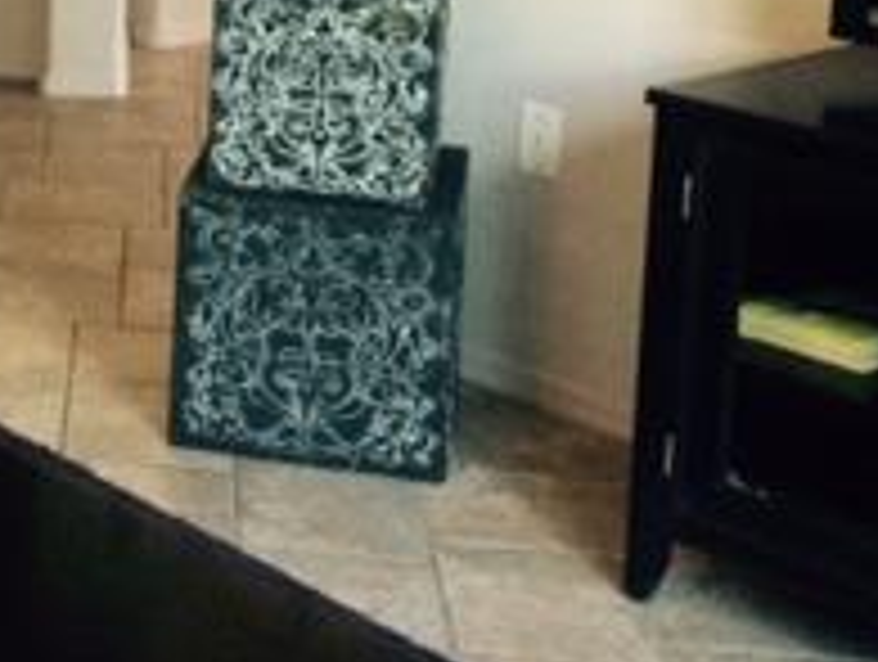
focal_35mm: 95
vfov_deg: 15.2
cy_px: -95
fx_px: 2414
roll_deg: +0.6
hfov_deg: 19.1
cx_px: -257
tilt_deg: -12.2
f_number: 2.2
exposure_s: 1/30
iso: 200
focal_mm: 4.15
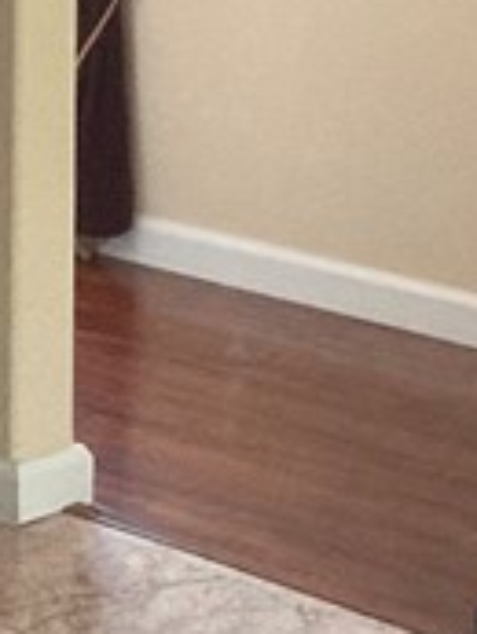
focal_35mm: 166
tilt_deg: -8.3
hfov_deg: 8.9
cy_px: -202
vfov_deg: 11.6
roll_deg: -1.2
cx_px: 139
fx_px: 3046
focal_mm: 3.99
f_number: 1.8
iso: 400
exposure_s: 1/39
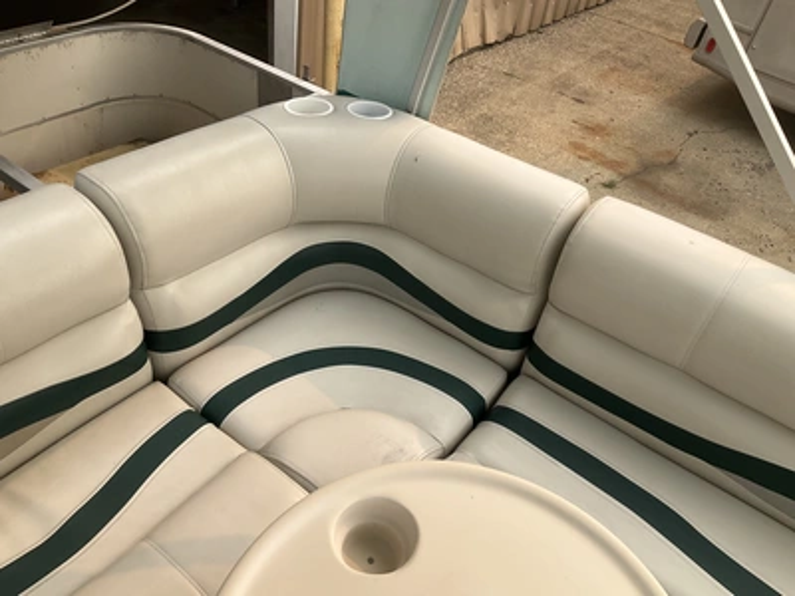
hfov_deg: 61.7
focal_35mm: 29
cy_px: 298
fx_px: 666
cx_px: 398
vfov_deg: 48.2
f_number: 1.8
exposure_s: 1/770
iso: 25
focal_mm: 3
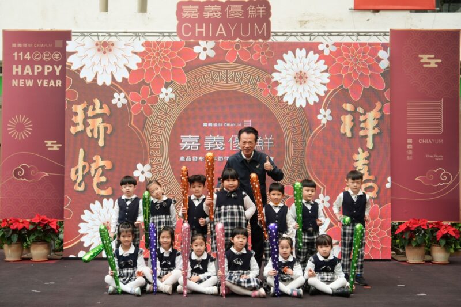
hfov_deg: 45.4
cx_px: 230
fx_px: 550
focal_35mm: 43
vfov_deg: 31.2
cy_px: 154
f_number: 3.2
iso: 640
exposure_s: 1/400
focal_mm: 43
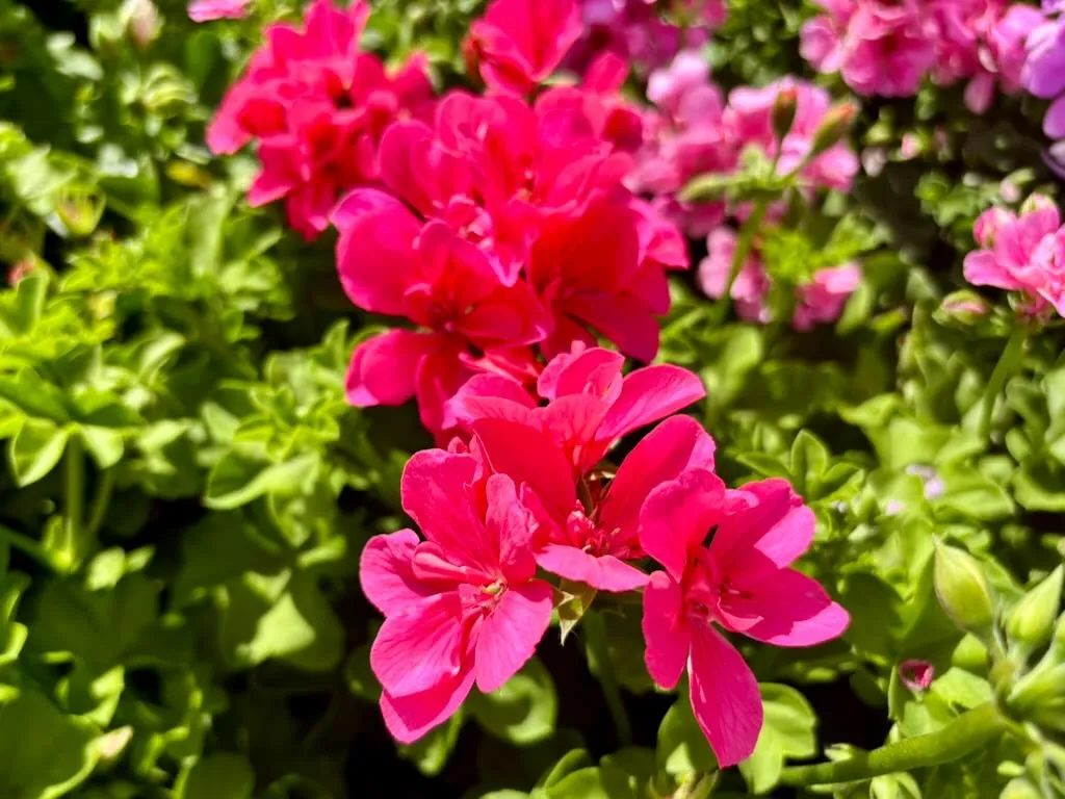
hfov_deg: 67.3
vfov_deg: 53.1
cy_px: 400
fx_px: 800
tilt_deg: -54.1
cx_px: 532
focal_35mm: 26
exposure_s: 1/1984
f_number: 1.6
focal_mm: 5.96
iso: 50
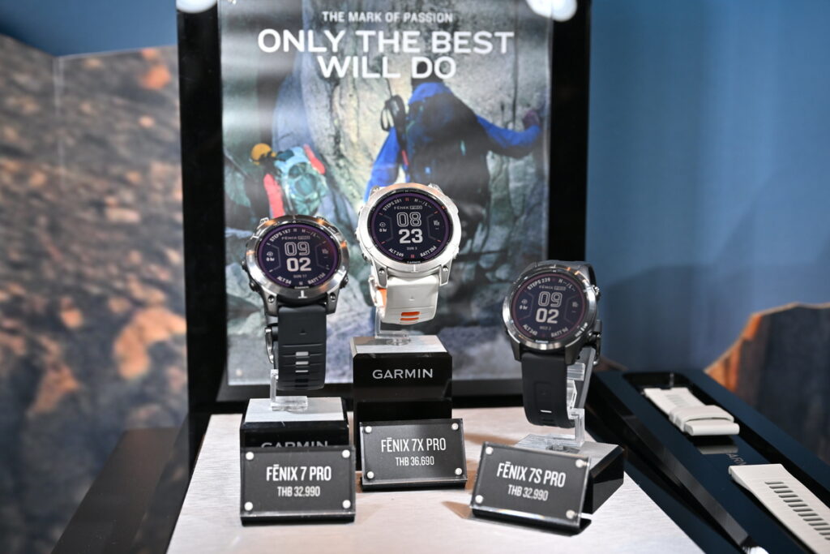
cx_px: 415
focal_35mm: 47
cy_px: 277
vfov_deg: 28.7
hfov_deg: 41.9
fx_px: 1084
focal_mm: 47
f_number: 5.6
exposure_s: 1/80
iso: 400
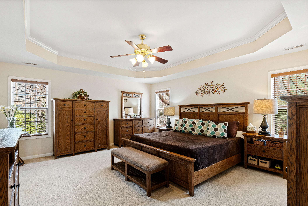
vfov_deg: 73.7
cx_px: 145
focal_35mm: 16
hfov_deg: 96.6
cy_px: 109
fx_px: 137
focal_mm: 10
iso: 100
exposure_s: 1/1.67
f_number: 8
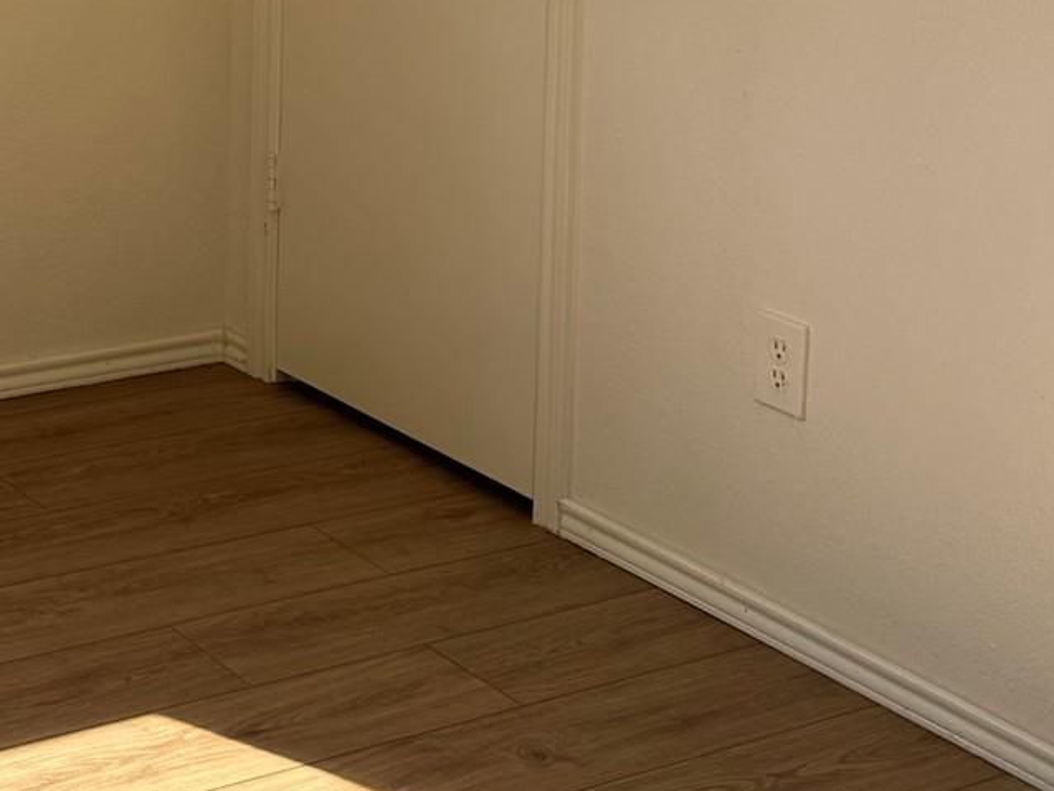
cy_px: -246
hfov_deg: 23.3
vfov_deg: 17.9
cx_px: -185
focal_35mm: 77
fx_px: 2345
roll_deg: -0.8
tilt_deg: -6.7
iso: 80
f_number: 1.78
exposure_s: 1/1560
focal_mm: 6.76
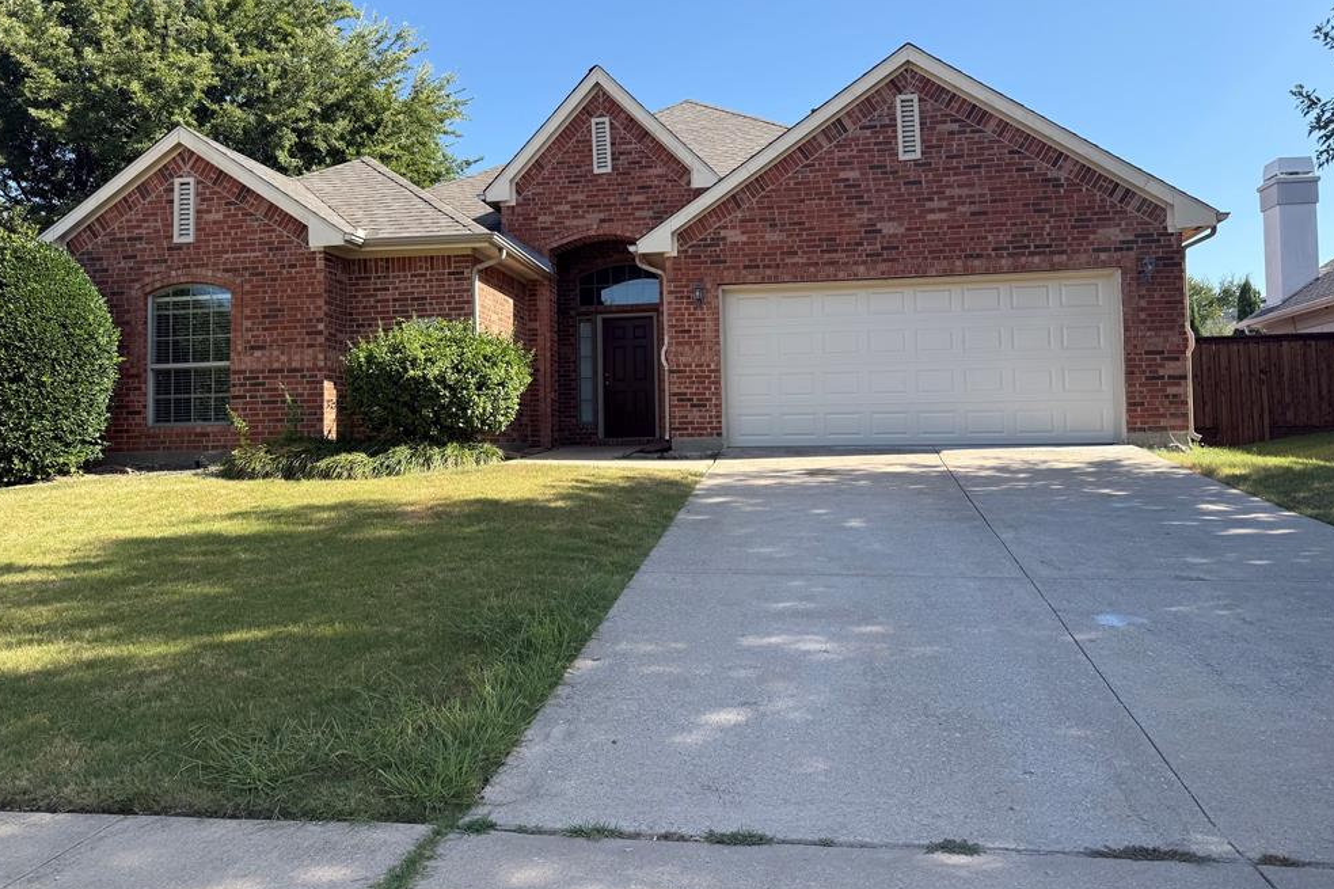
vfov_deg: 49.4
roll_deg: +0.4
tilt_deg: +3.7
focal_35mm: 26
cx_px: 657
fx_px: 963
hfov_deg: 69.4
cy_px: 381
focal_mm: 6.76
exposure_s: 1/1949
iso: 80
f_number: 1.78
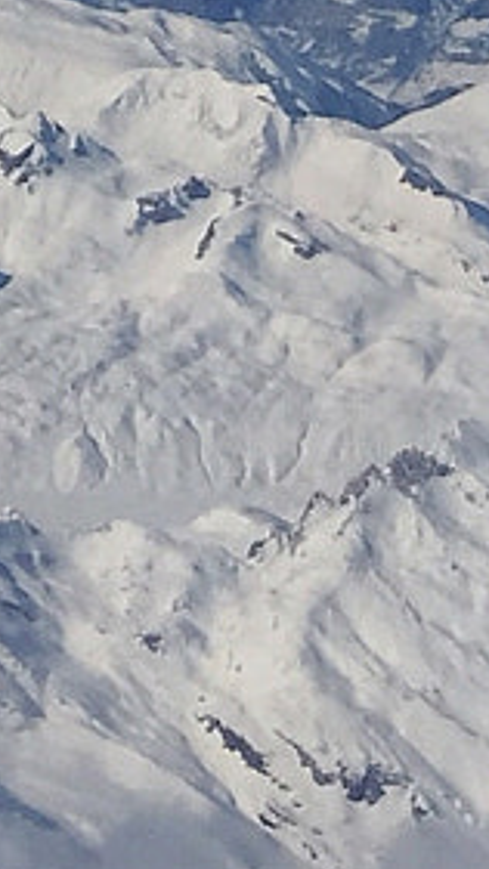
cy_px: -547
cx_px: -470
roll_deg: -0.1
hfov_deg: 6.5
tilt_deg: -1.2
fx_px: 4150
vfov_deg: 11.3
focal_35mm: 180
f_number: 2.2
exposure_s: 1/6623
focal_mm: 4.15
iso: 32
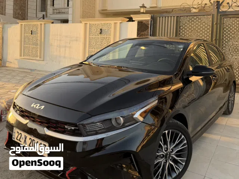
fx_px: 166
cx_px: 120
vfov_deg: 56.8
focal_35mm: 24
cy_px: 90
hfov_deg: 71.6
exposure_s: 1/517
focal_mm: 6.76
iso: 80
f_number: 1.78
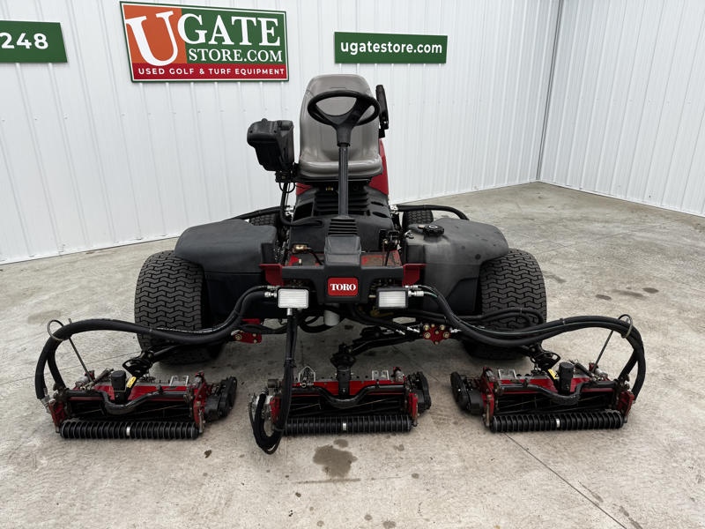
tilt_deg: -21.9
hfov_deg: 71.6
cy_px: 264
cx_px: 352
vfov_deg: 56.8
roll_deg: +0.0
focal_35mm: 24
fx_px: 489
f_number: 1.78
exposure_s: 1/120
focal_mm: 6.76
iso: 80
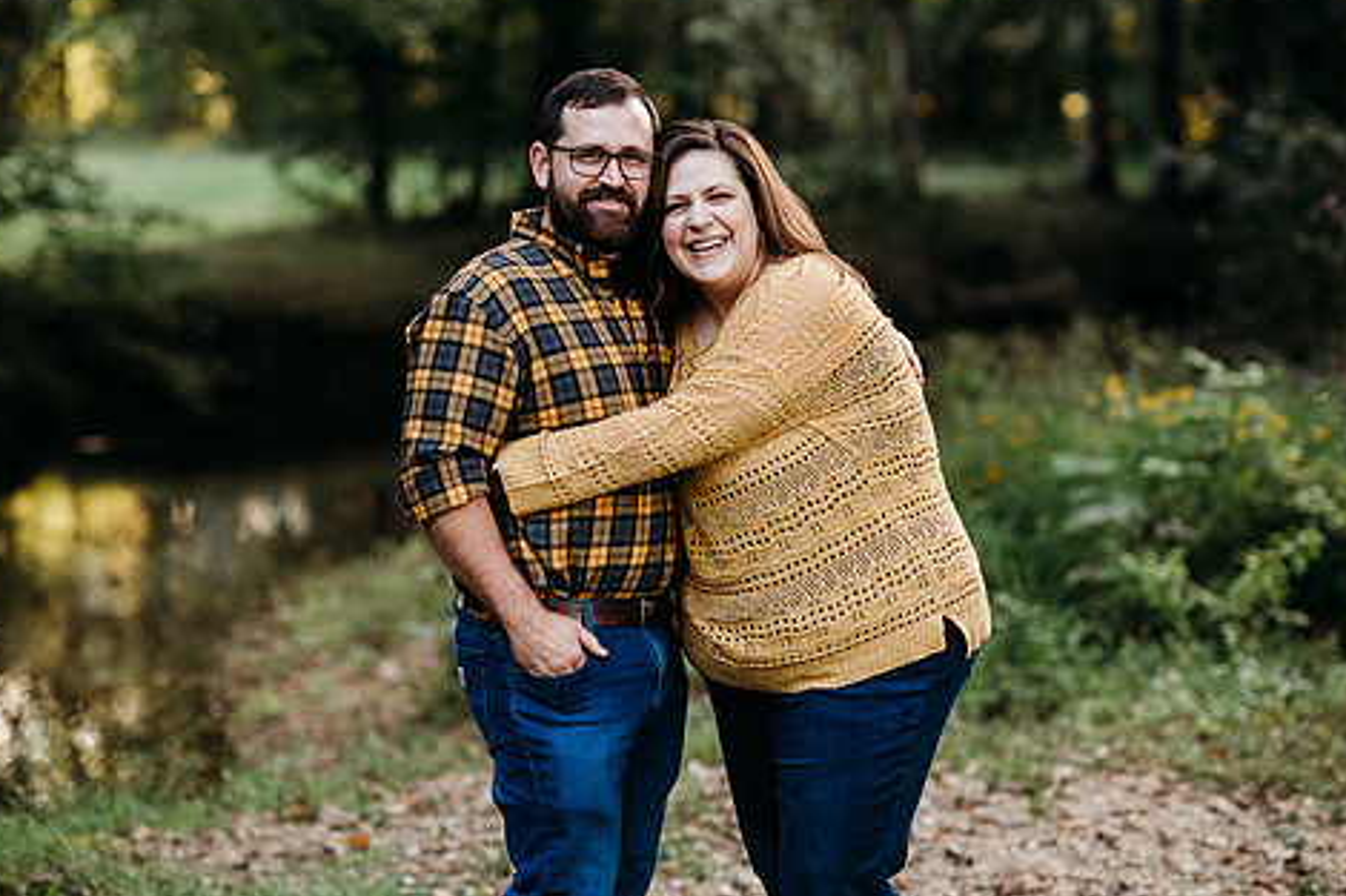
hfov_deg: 19.5
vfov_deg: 13.0
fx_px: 3924
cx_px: 604
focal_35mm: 105
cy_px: 396
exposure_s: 1/200
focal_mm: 85
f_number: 2.2
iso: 125
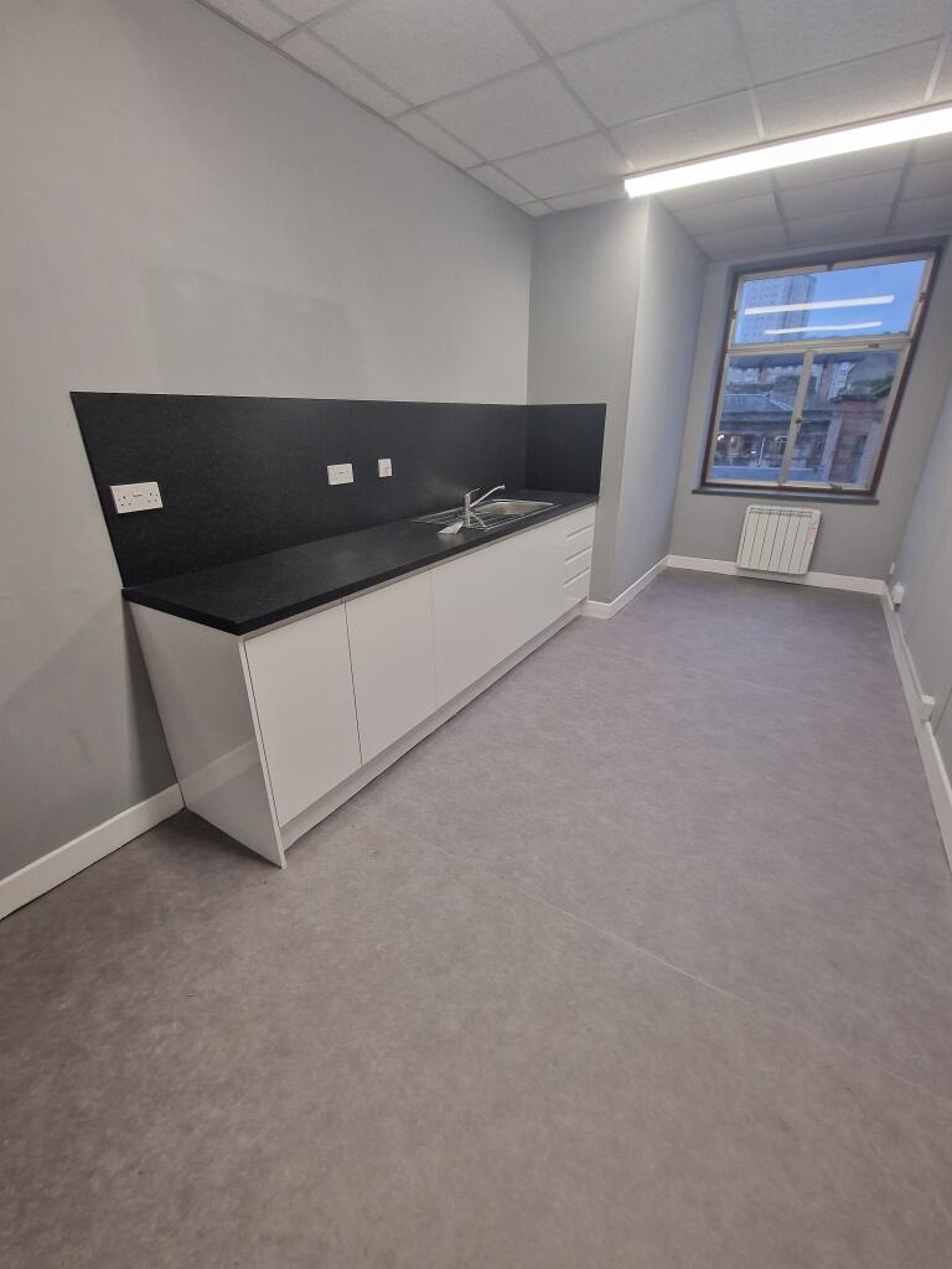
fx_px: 477
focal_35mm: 13
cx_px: 476
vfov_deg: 106.2
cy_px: 634
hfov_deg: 89.9
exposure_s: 1/50
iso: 160
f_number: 2.2
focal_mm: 2.2
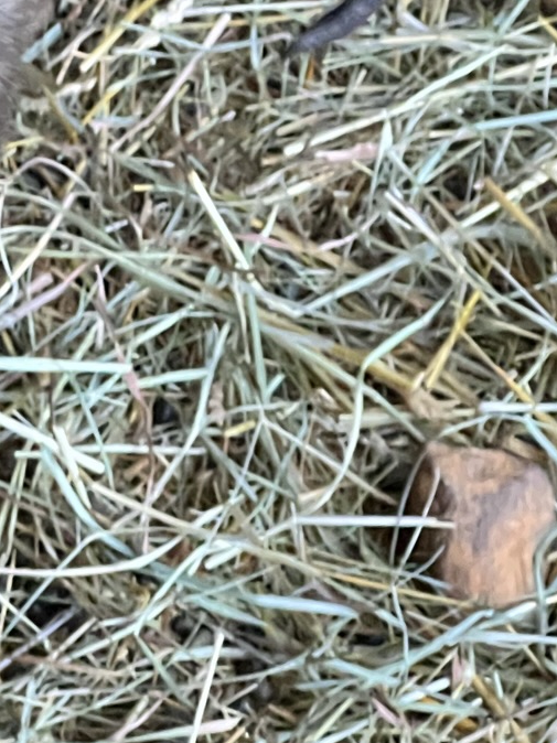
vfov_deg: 8.4
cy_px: -53
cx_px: -142
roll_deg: -2.5
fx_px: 5024
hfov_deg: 6.3
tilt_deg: -43.3
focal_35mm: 234
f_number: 2.8
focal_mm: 9
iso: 800
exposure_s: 1/43
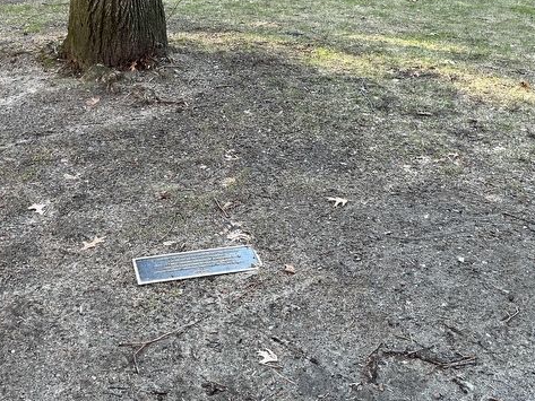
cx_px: 240
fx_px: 680
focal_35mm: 44
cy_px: 127
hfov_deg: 42.9
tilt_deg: -17.5
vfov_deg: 32.6
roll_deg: -0.6
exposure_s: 1/122
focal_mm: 5.1
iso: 40
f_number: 1.6
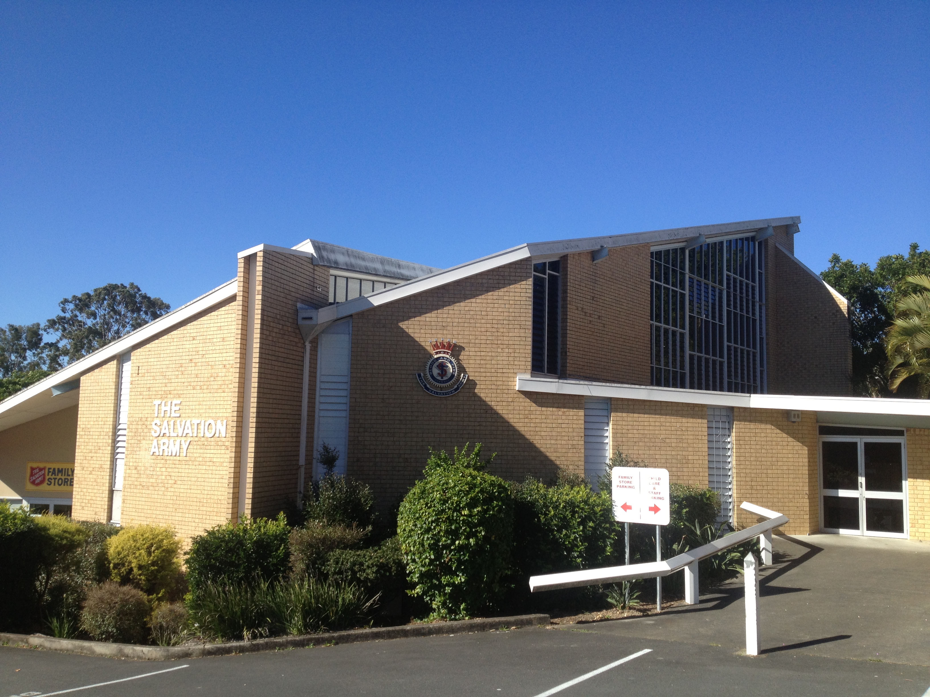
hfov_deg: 52.6
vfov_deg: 40.7
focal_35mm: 35
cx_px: 465
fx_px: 940
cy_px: 348
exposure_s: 1/1284
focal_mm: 4.28
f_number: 2.4
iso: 50
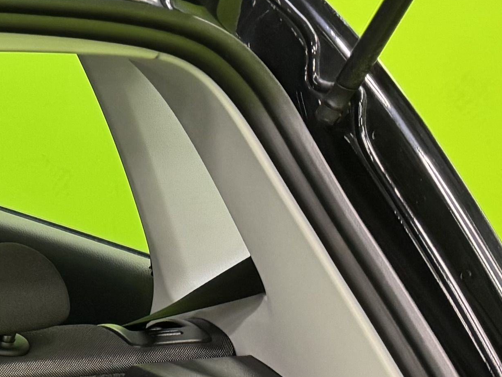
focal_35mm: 112
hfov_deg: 15.0
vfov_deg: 12.6
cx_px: -437
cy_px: 552
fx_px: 1624
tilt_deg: -24.1
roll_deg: -0.4
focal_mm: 6.76
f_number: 1.78
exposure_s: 1/50
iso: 400
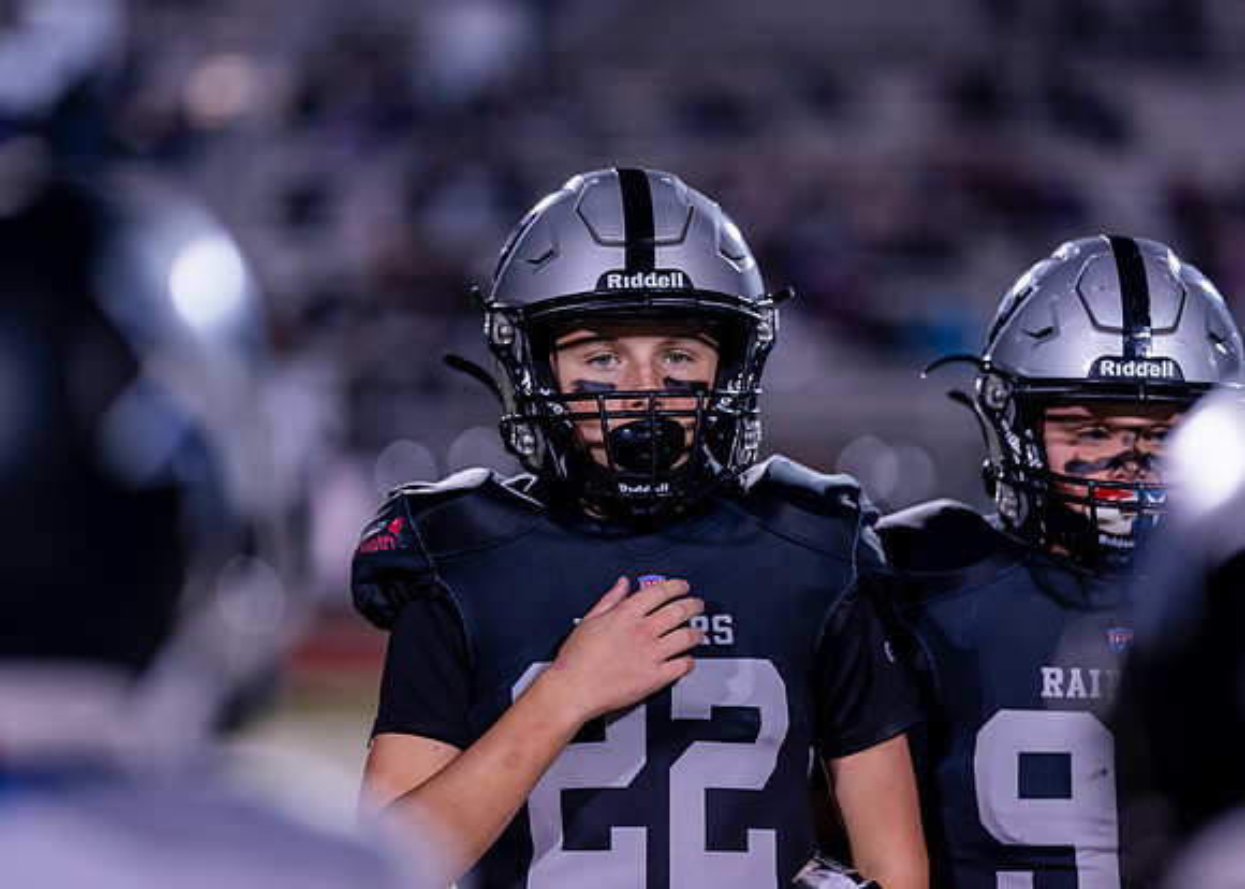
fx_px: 5001
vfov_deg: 10.2
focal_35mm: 141
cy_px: 444
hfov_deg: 14.2
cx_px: 622
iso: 500
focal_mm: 135
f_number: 1.8
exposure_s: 1/320
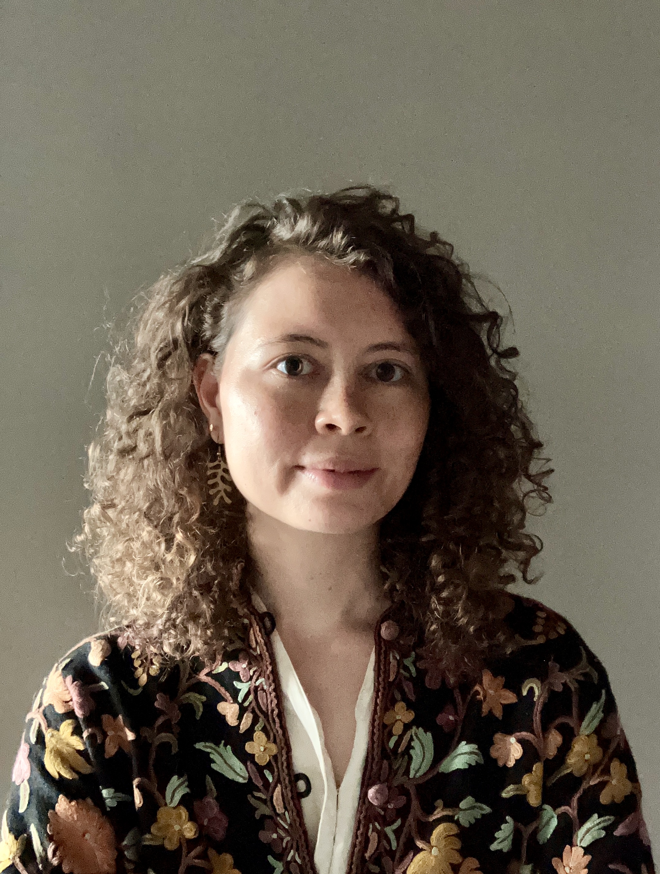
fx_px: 811
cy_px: 437
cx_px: 330
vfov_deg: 56.7
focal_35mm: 32
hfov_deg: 44.3
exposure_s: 1/17
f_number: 2.2
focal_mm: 2.87
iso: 640
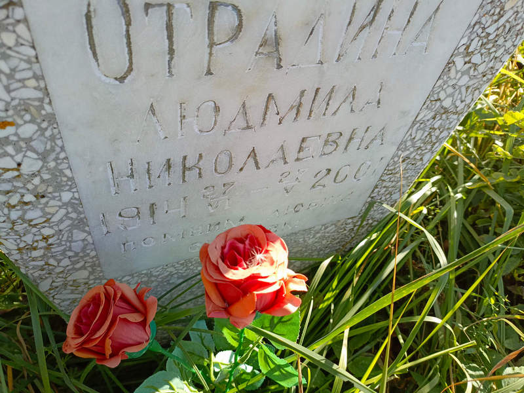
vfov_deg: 54.9
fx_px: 378
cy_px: 196
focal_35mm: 25
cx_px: 262
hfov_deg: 69.4
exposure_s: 1/233
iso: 111
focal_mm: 4.76
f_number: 1.69
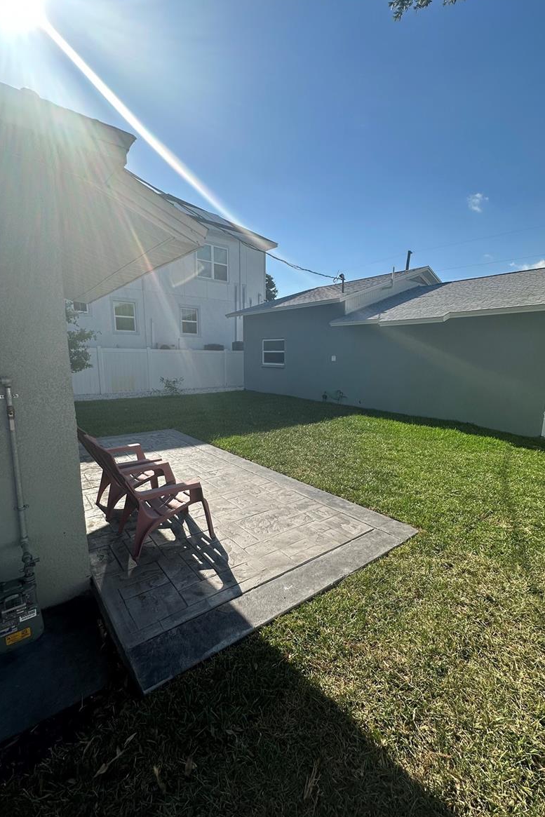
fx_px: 340
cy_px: 415
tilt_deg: -9.2
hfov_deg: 77.3
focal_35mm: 15
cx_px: 277
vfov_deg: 100.4
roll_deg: -2.4
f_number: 2.2
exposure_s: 1/1642
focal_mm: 2.22
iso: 50
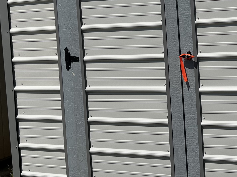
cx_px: 213
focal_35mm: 74
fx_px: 507
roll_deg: +5.3
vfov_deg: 19.7
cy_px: 36
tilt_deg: -2.0
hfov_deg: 25.5
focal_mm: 5.7
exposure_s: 1/7463
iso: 50
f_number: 1.5
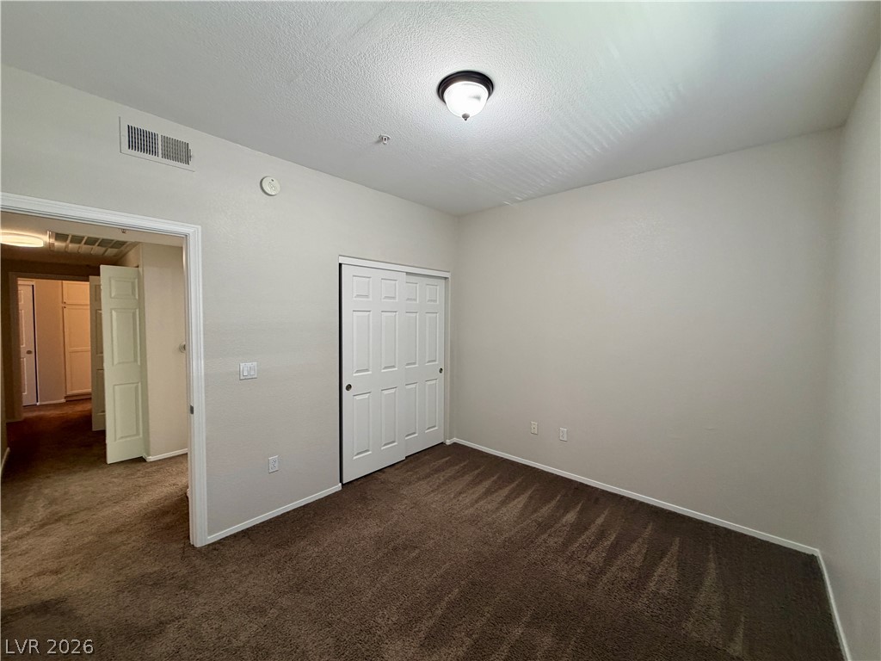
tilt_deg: -2.5
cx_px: 440
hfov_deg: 102.1
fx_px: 356
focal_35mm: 14
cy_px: 330
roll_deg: -0.6
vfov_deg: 85.7
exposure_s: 1/60
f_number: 2.2
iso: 200
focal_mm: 2.22
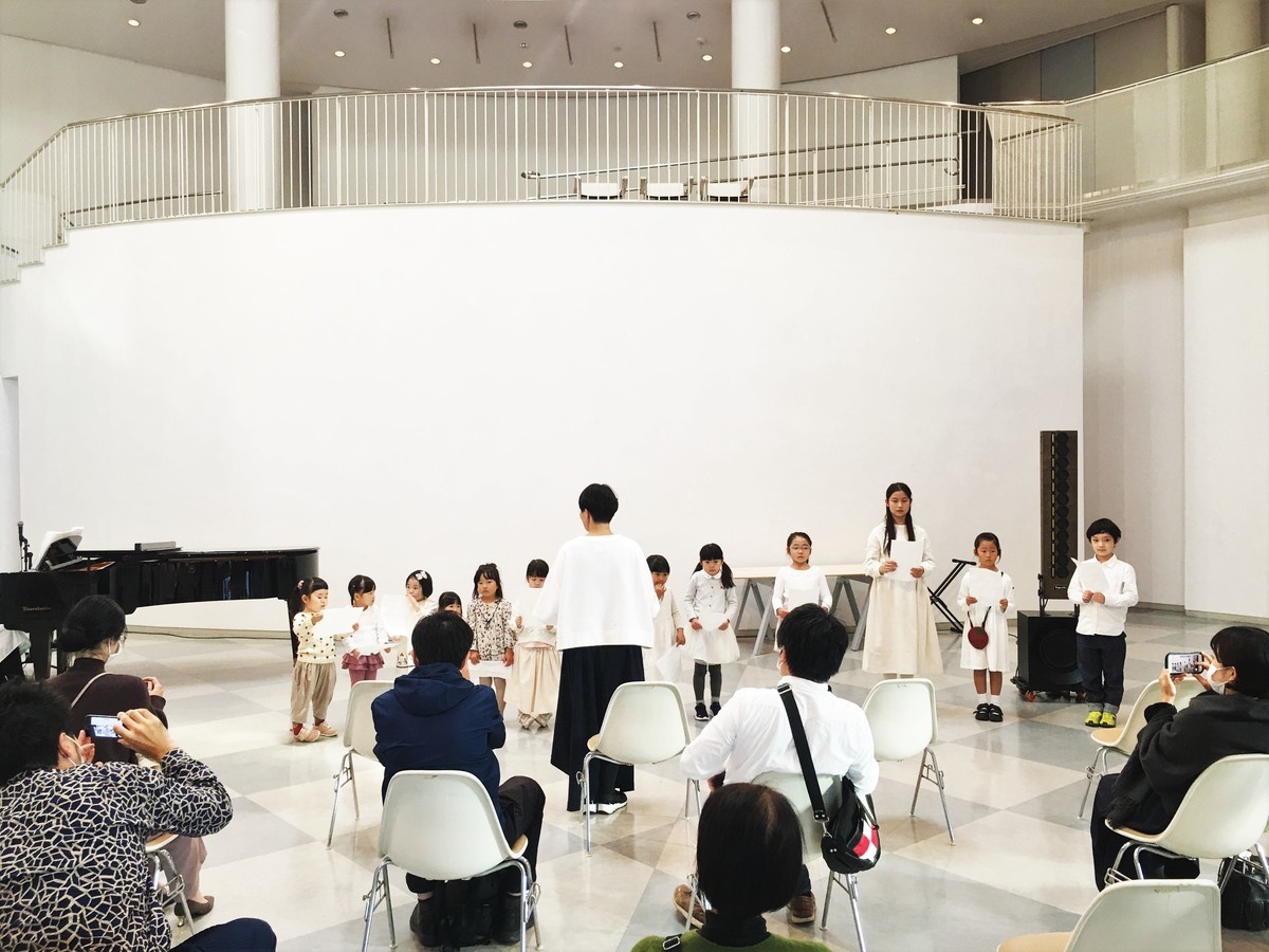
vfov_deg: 48.2
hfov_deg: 61.7
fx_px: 1063
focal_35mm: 29
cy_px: 476
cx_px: 634
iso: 32
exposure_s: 1/15
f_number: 2.2
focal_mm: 4.15
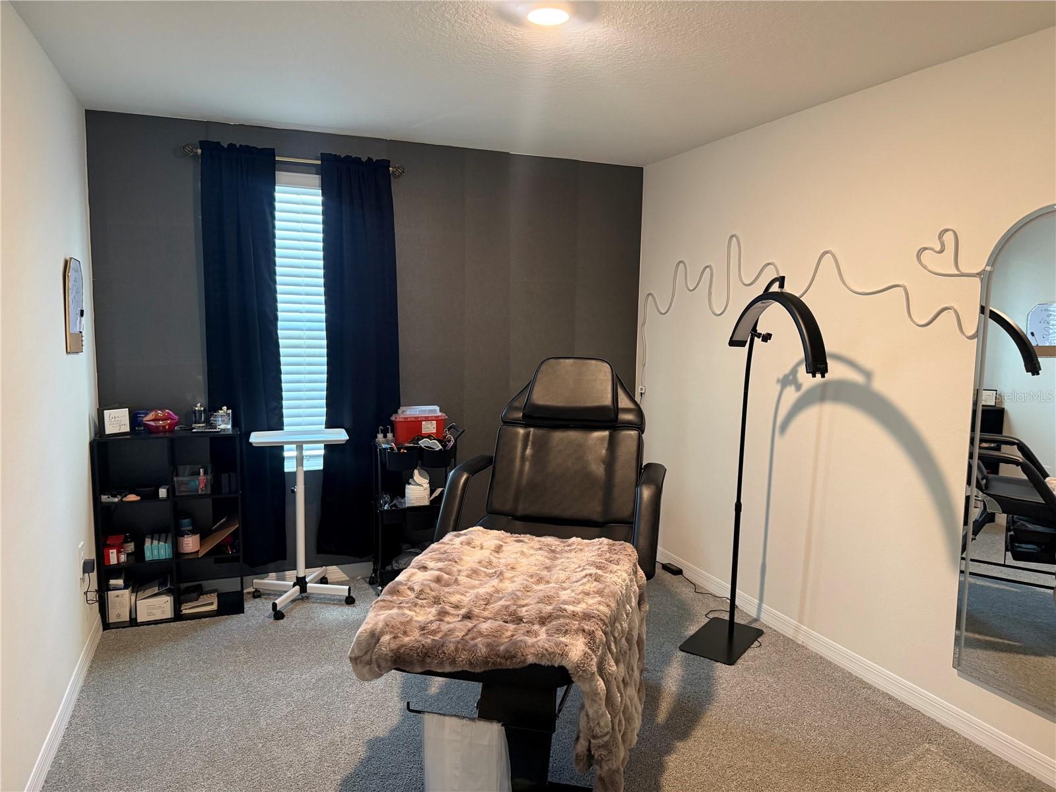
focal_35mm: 24
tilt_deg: -5.9
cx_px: 528
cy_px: 396
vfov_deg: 56.8
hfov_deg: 71.6
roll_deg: -1.4
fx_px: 732
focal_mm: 6.76
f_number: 1.78
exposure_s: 1/60
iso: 400
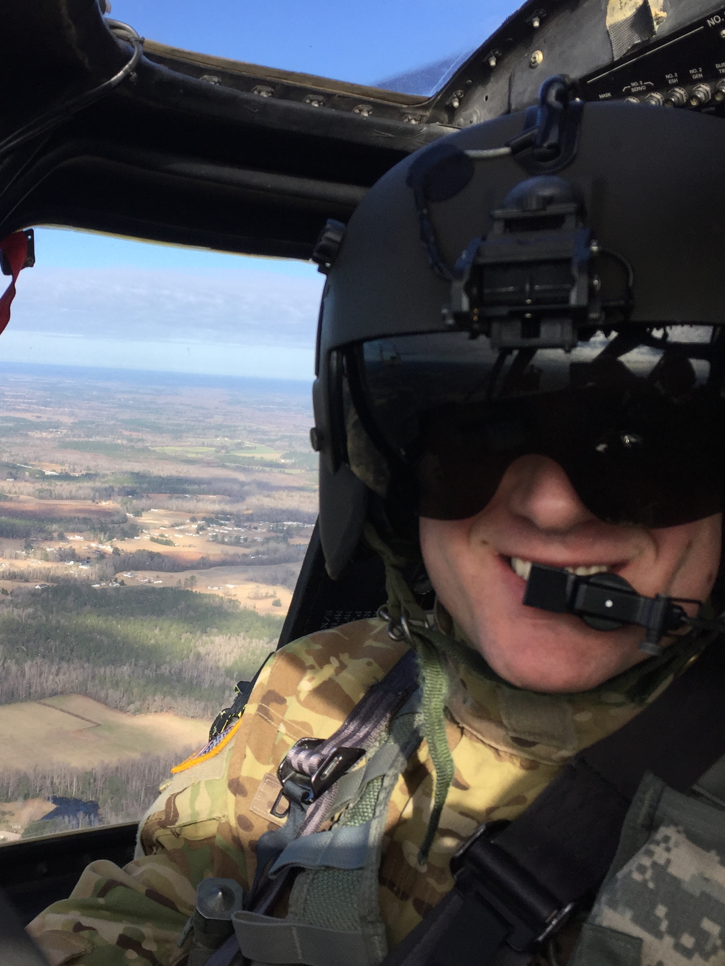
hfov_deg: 36.4
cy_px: 485
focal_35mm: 39
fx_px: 1089
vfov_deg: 47.9
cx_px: 236
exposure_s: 1/1199
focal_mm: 4.15
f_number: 2.2
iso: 32
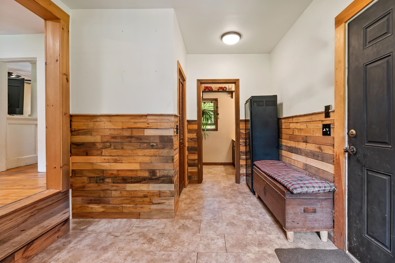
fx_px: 165
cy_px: 132
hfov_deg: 100.4
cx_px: 198
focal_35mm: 15
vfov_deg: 77.3
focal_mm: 10
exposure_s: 1/5
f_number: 9
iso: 500
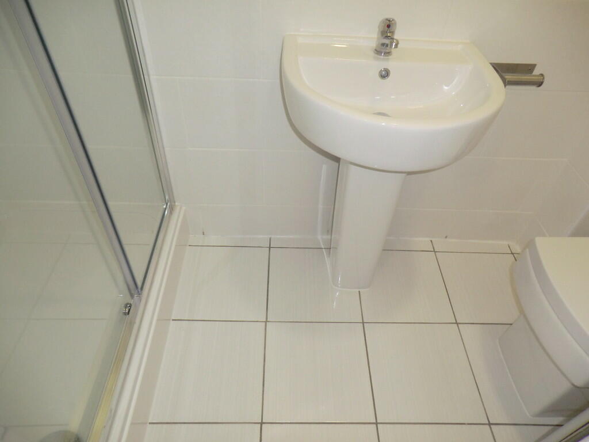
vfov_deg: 56.8
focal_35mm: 24
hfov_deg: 71.6
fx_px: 408
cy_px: 221
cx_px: 294
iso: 250
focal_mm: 4.3
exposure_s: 1/60
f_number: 3.2
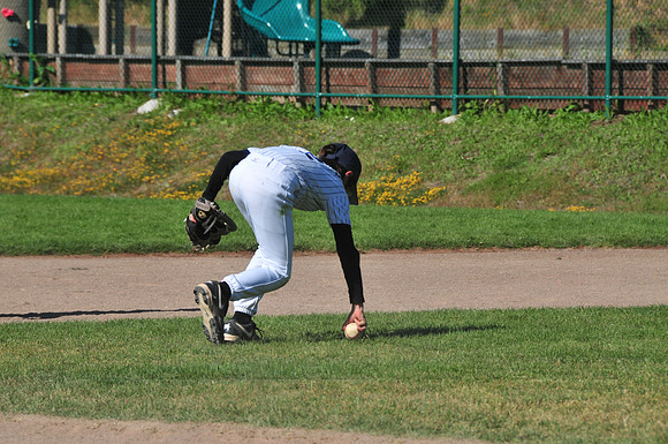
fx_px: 5559
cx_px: 334
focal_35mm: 300
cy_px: 222
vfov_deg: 4.6
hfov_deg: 6.9
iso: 200
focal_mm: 200
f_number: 11
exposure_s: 1/500
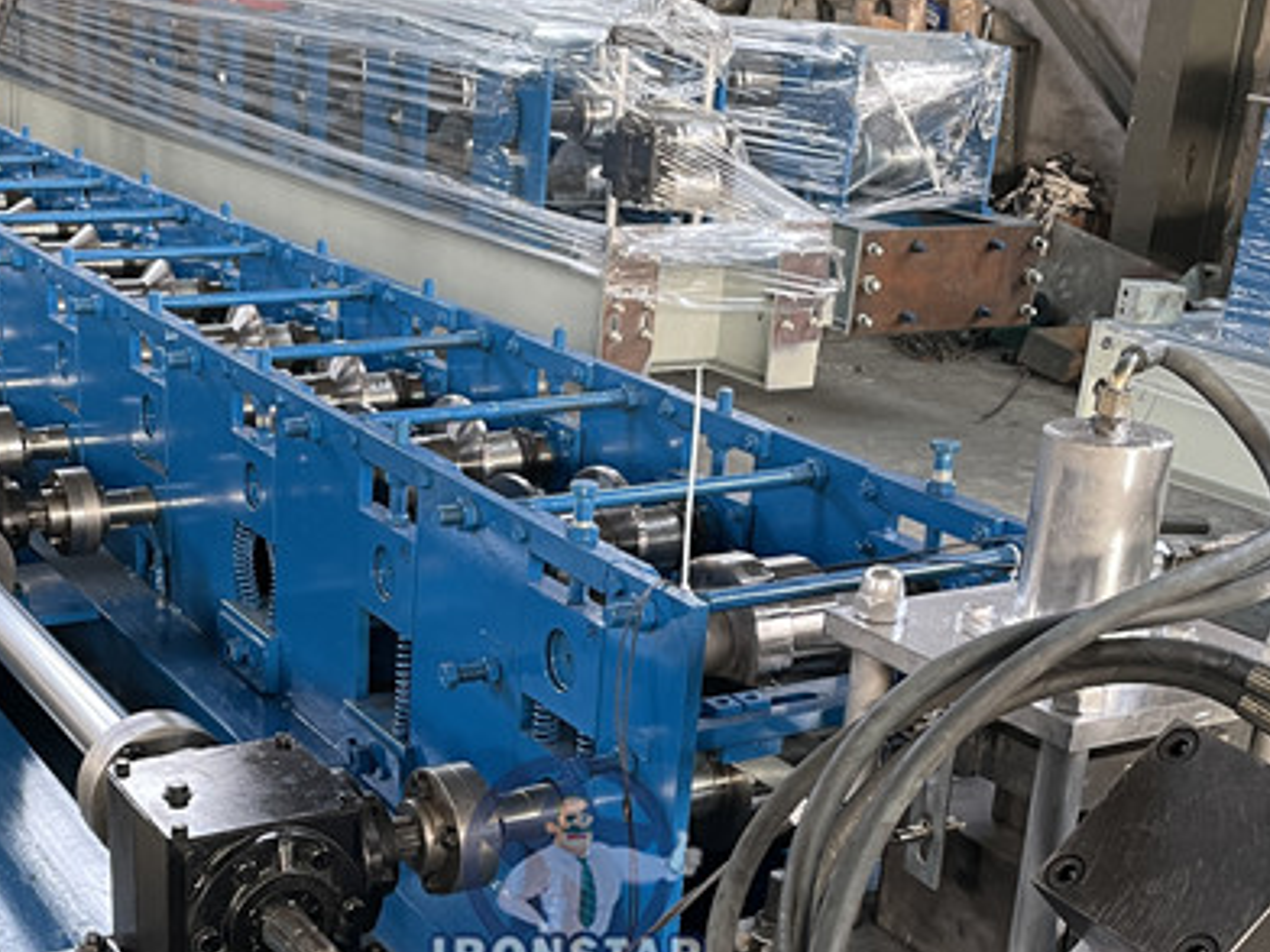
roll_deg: -2.3
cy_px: 758
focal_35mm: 53
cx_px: 421
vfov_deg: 27.0
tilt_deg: -22.9
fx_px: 1944
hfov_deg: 35.8
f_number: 1.6
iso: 125
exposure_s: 1/60
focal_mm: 4.2
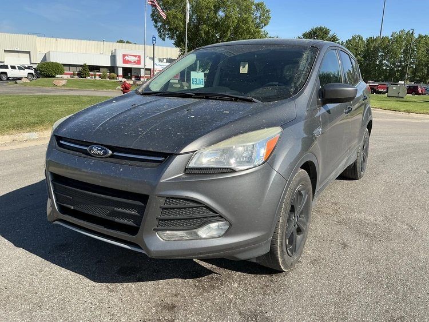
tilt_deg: -12.2
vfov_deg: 49.8
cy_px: 161
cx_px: 214
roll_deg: -2.0
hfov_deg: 63.4
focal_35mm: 28
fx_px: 347
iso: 25
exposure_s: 1/1342
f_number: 1.8
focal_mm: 3
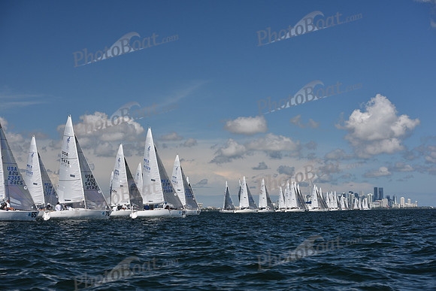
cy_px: 146
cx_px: 218
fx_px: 848
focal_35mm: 70
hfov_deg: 28.8
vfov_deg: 19.5
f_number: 7.1
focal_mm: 70
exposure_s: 1/1000
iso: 250
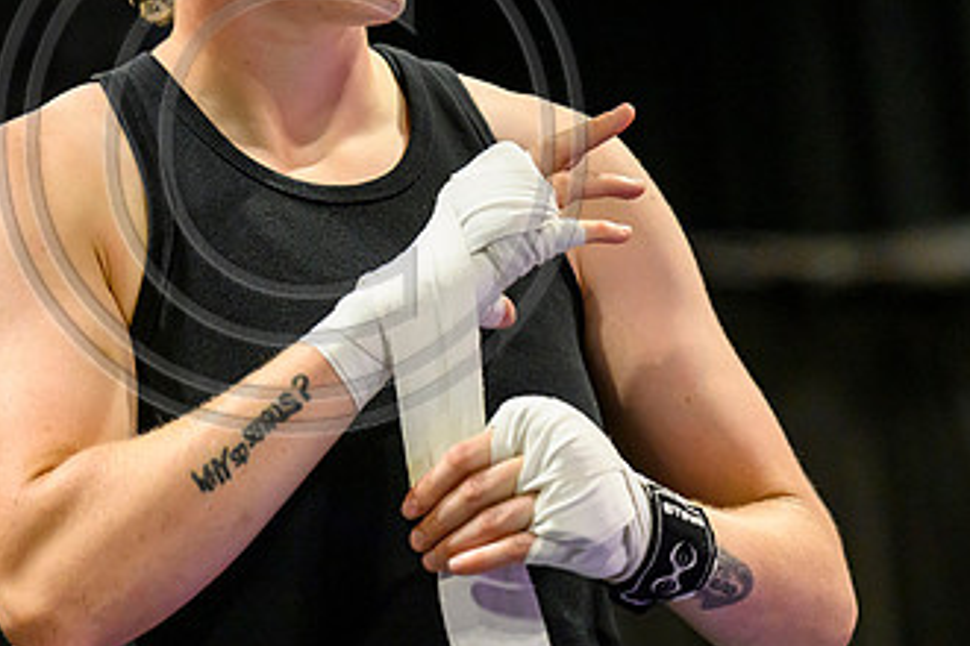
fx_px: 6062
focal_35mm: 225
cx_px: 278
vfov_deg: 6.1
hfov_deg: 9.1
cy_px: 138
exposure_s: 1/500
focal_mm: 110
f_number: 2.8
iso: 8000
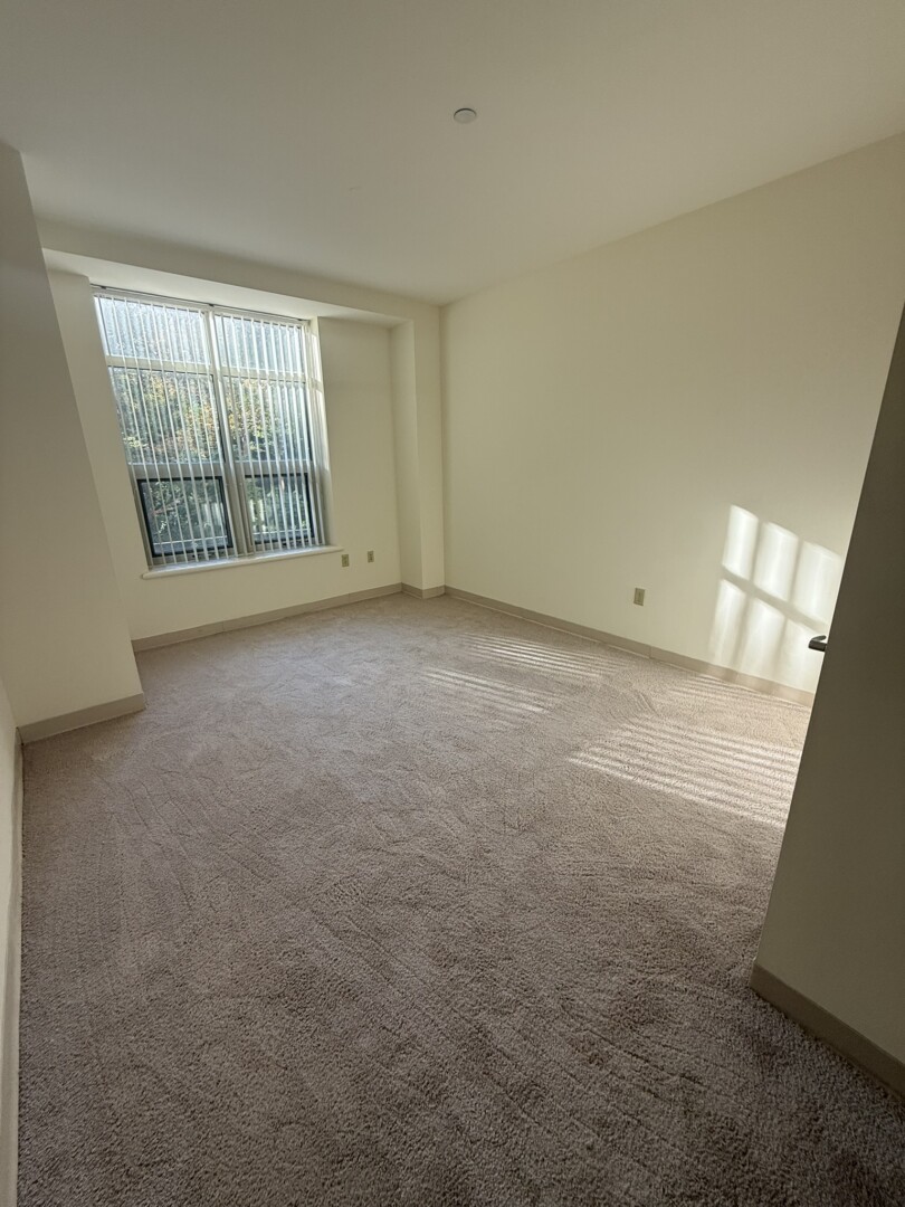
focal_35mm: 14
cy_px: 604
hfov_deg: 85.7
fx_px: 488
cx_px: 452
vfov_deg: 102.1
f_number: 2.2
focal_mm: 2.22
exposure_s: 1/99
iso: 80
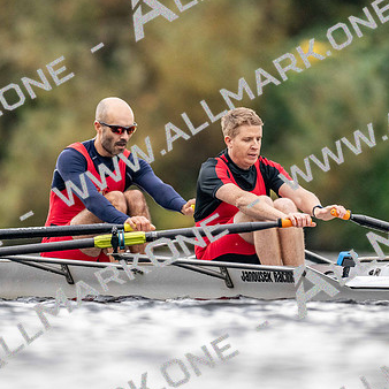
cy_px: 210
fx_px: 11112
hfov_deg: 2.0
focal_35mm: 874
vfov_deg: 2.0
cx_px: 194
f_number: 4
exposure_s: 1/2500
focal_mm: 600
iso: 2800
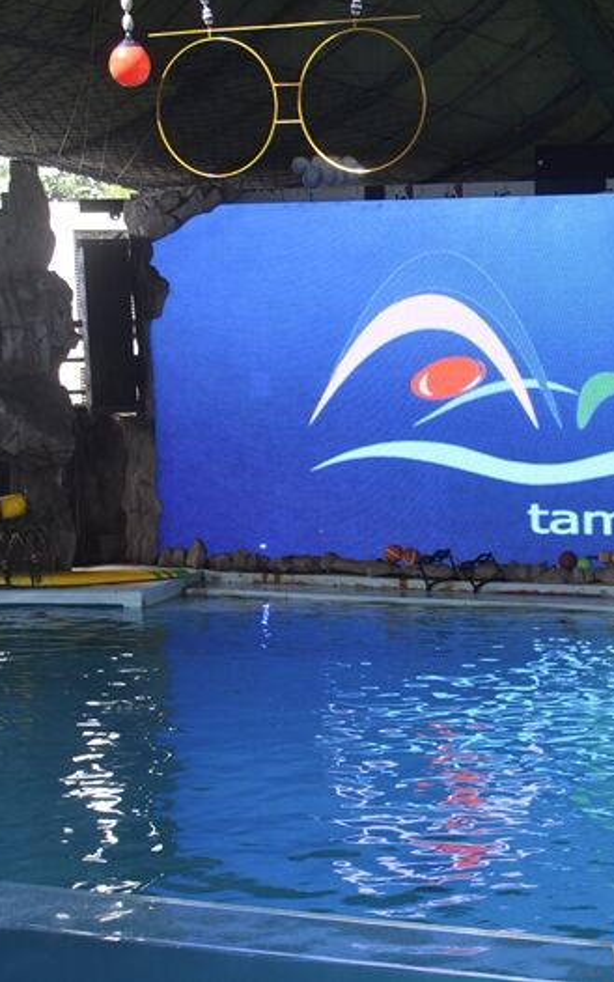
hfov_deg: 16.1
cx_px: 657
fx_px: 2114
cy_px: 488
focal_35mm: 79
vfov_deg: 26.1
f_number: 4.2
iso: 400
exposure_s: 1/80
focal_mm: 34
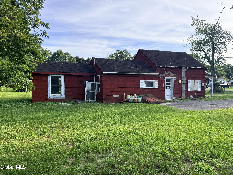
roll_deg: -0.9
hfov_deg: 71.6
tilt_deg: -0.8
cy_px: 88
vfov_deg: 56.8
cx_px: 116
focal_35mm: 24
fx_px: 162
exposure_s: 1/1410
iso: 80
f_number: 1.78
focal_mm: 6.76
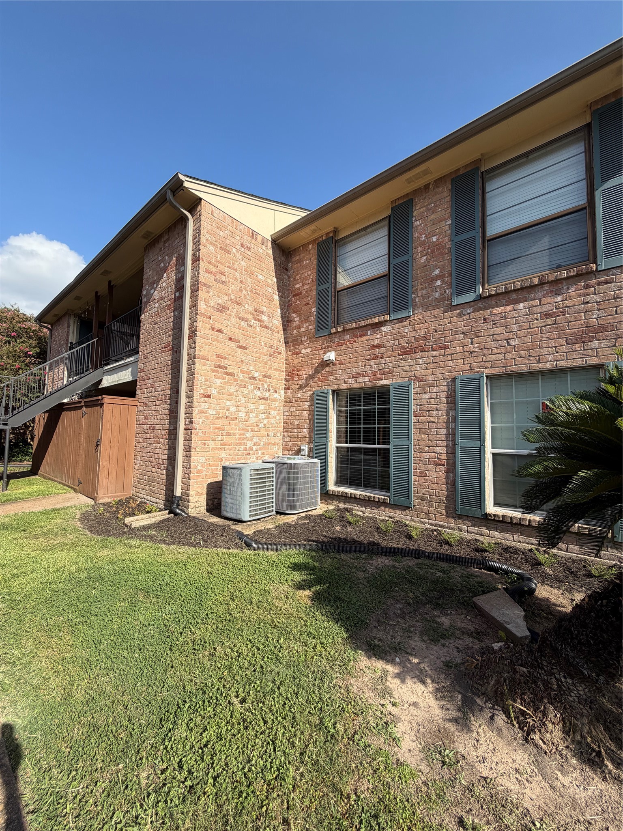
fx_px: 336
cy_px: 416
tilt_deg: +4.9
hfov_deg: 85.7
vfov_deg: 102.1
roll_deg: -0.6
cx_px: 312
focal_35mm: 14
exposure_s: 1/770
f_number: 2.2
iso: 32
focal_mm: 2.22
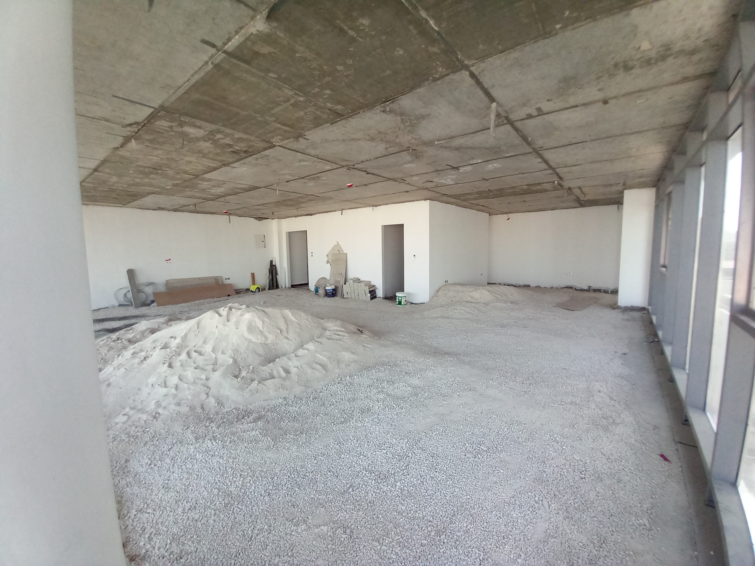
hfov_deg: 106.2
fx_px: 284
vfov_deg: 89.9
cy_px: 283
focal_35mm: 13
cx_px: 378
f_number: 2.2
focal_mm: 1.13
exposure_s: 1/100
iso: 80
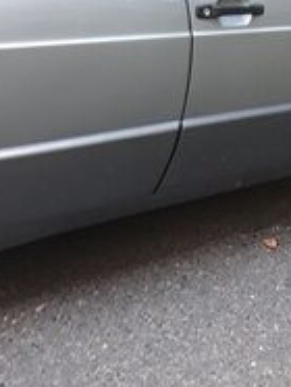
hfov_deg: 20.0
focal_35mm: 72
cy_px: -23
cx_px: 272
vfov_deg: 25.3
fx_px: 805
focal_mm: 3.6
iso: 50
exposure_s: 1/33
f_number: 1.9
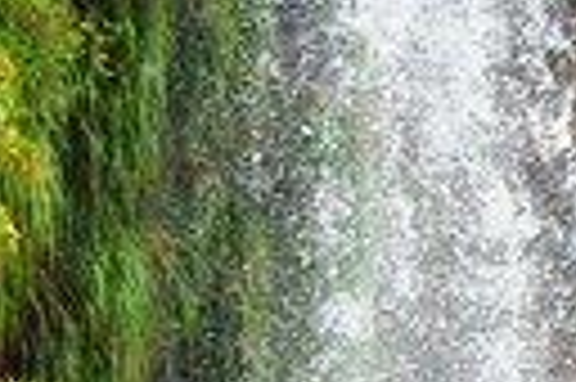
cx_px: -248
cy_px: 656
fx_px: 13391
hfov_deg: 2.5
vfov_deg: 1.6
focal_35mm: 838
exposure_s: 1/500
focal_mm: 70
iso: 400
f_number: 5.6
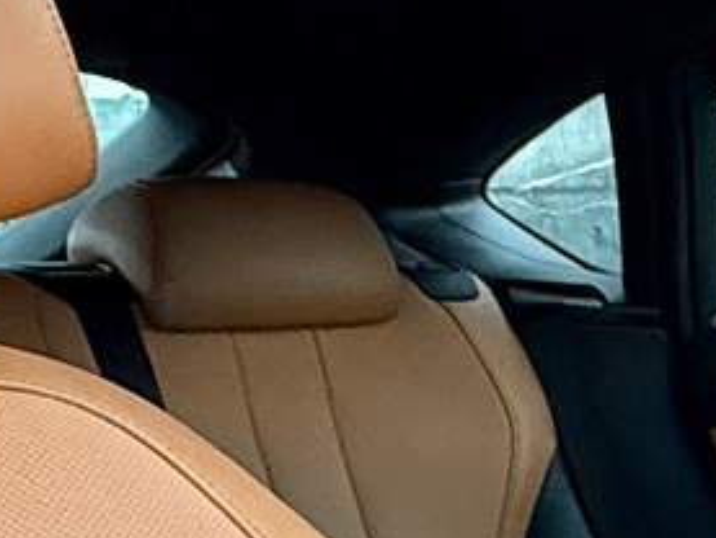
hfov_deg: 17.8
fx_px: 2007
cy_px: 634
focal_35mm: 97
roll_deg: +1.2
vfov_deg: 14.8
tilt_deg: -9.6
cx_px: 1122
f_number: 2.2
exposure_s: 1/51
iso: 320
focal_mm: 2.22
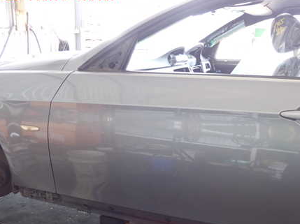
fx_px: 364
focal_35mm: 42
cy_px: 144
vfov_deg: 34.1
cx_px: 197
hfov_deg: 44.3
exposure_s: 1/40
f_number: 2.3
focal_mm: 5.4
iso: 200
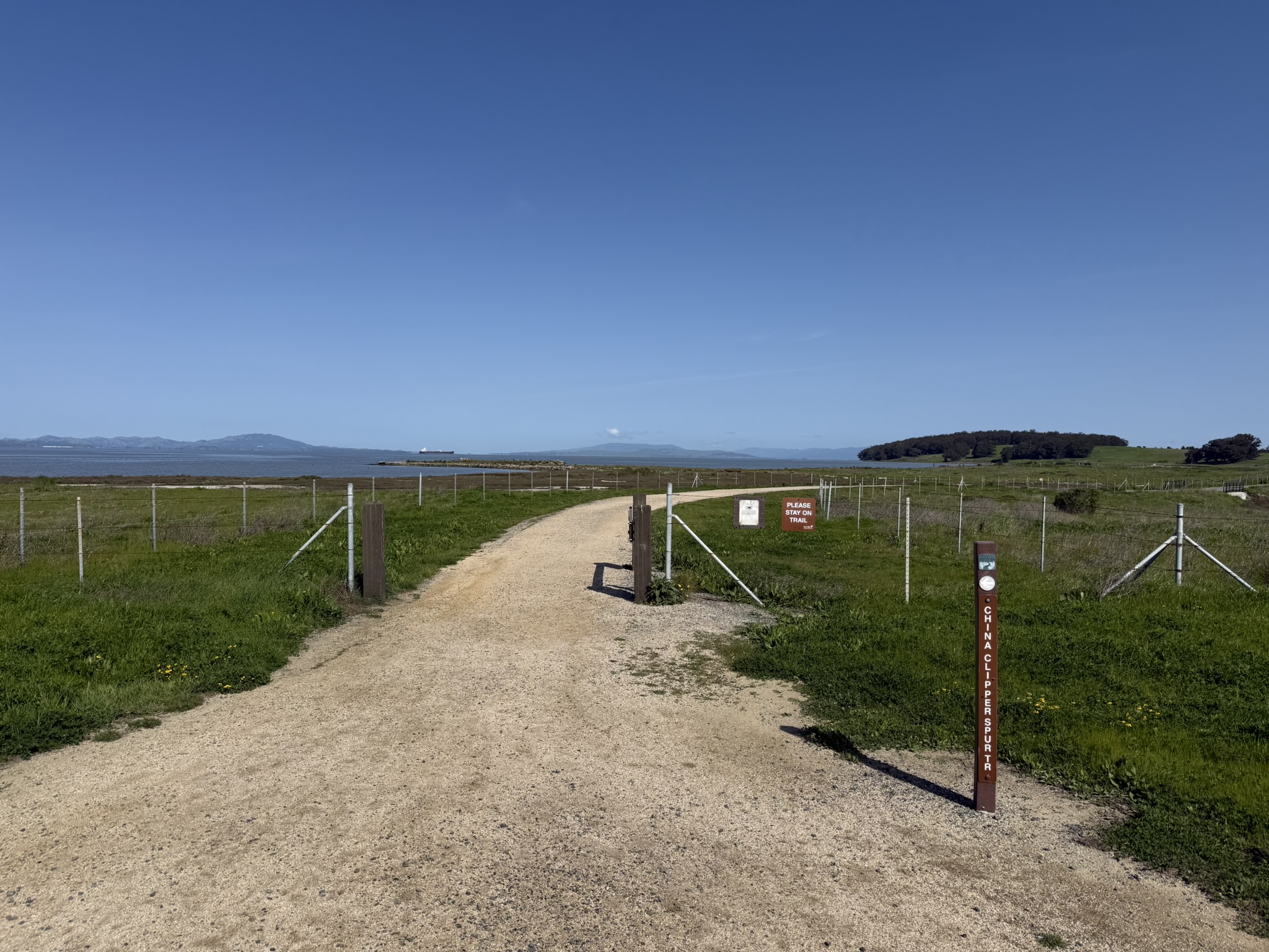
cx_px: 634
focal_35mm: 24
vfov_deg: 56.8
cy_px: 476
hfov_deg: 71.6
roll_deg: -0.4
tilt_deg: -2.0
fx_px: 880
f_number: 1.78
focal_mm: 6.76
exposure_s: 1/9091
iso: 80
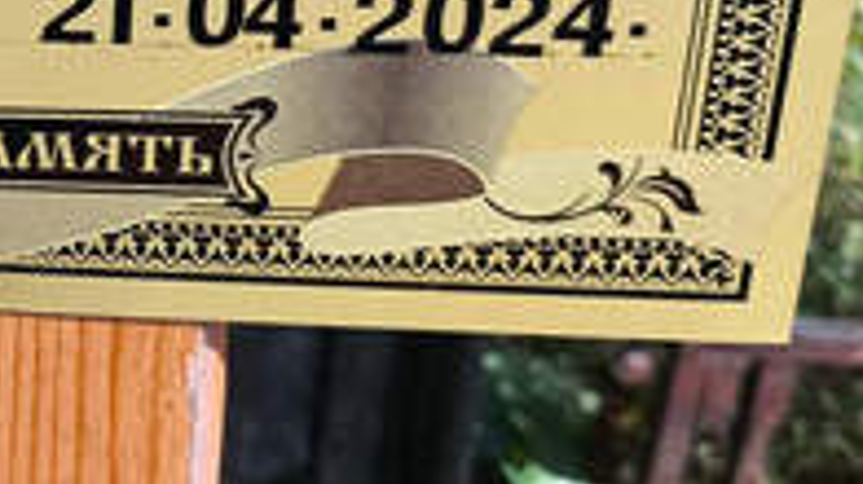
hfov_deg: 17.2
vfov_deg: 10.6
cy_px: -158
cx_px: -465
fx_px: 2539
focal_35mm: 111
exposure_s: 1/618
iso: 50
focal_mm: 4.71
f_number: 1.7
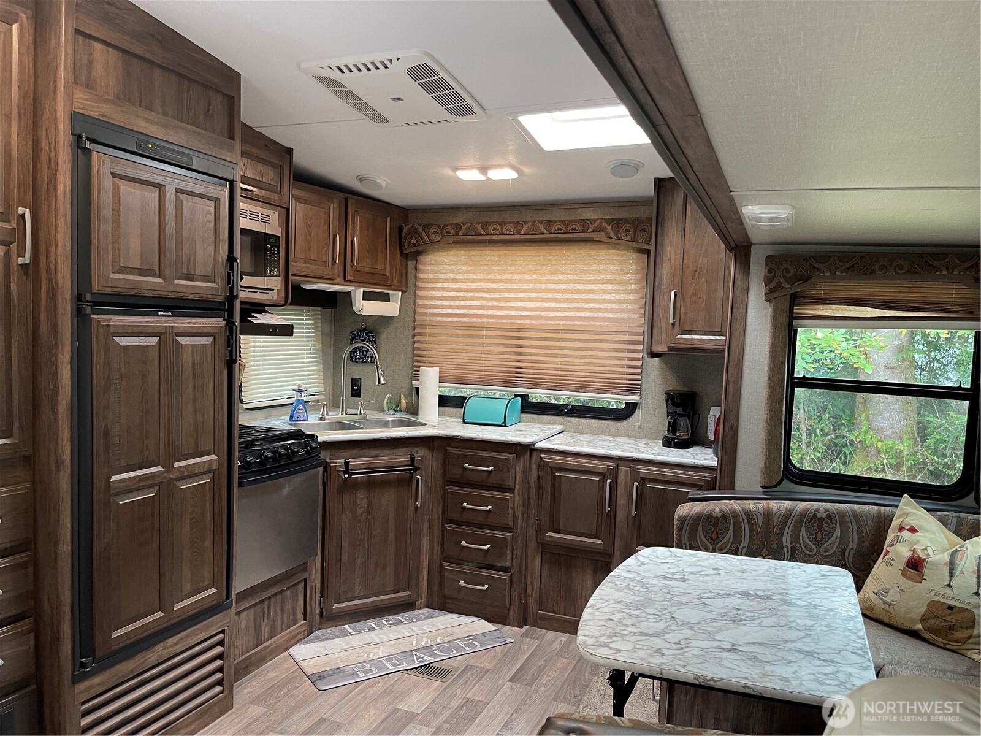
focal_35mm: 25
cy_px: 368
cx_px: 490
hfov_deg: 69.4
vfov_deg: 54.9
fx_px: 708
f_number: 1.6
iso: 250
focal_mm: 5.1
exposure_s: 1/60
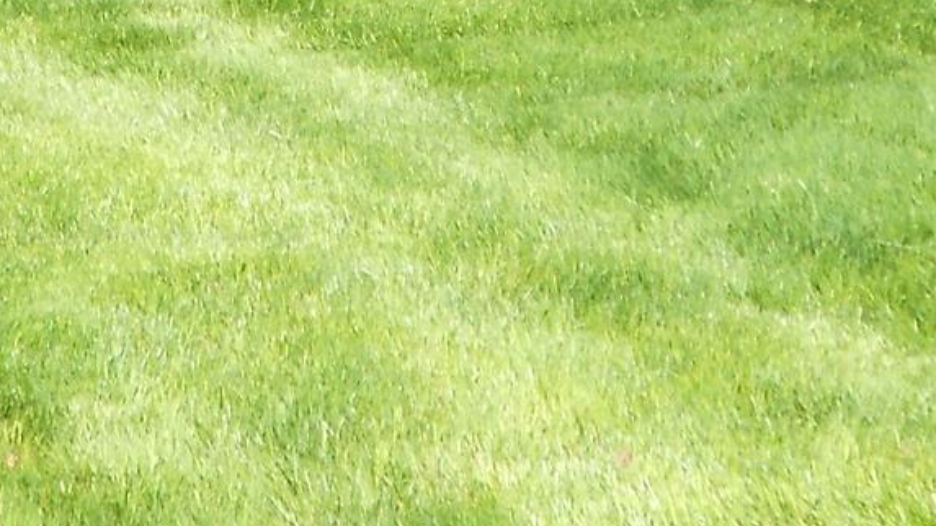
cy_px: -485
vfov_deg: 8.1
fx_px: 3573
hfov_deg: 14.8
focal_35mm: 144
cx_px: 90
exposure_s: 1/320
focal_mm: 6.7
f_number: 3.9
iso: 80
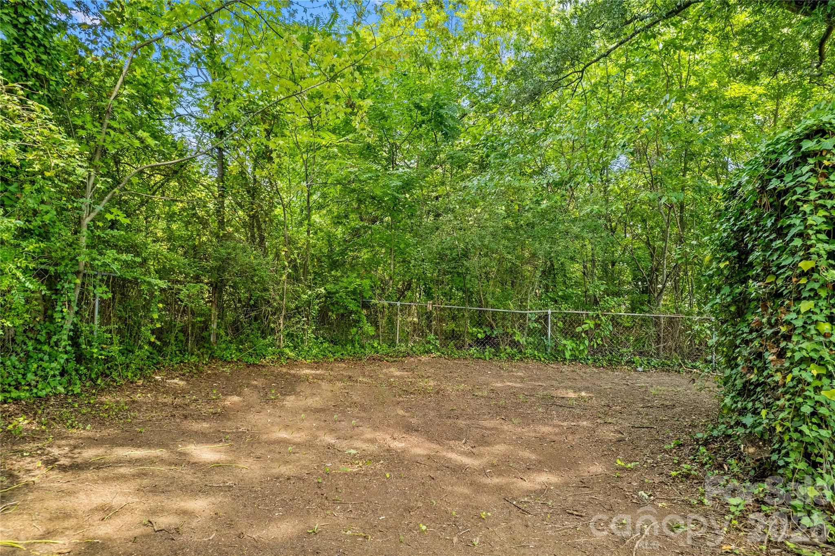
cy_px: 278
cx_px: 418
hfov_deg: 78.6
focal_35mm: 22
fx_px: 510
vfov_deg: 57.2
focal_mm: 8.38
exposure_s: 1/120
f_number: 2.8
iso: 120
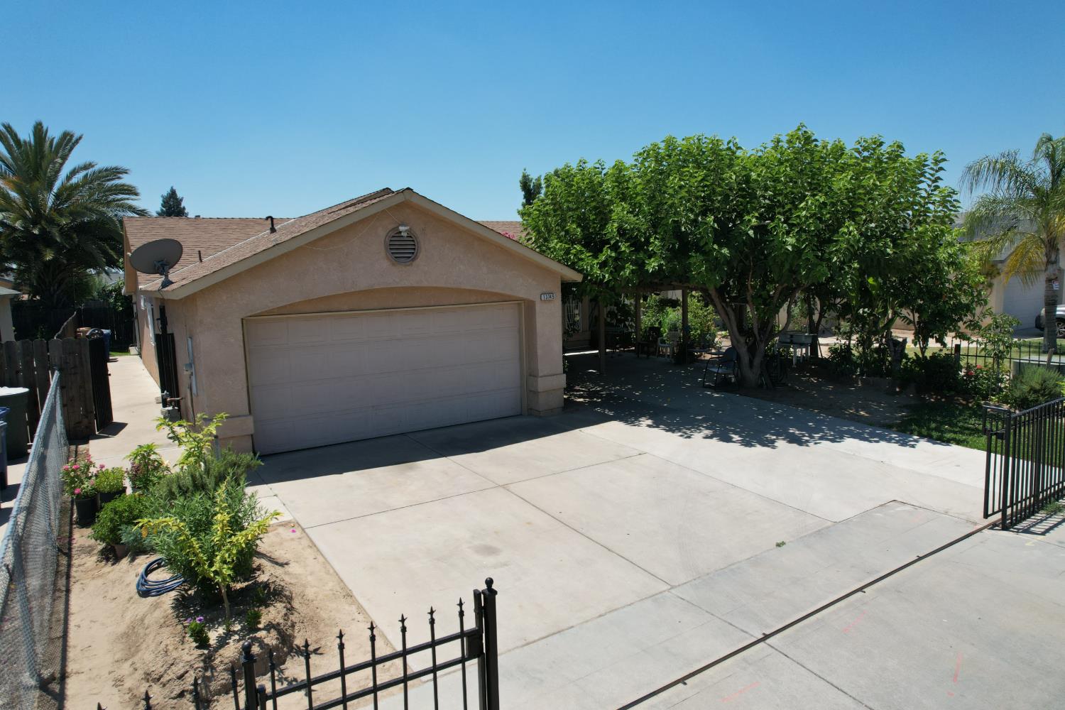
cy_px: 355
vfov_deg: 57.2
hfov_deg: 78.6
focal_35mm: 22
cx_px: 532
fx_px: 651
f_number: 2.8
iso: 110
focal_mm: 8.38
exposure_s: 1/2500
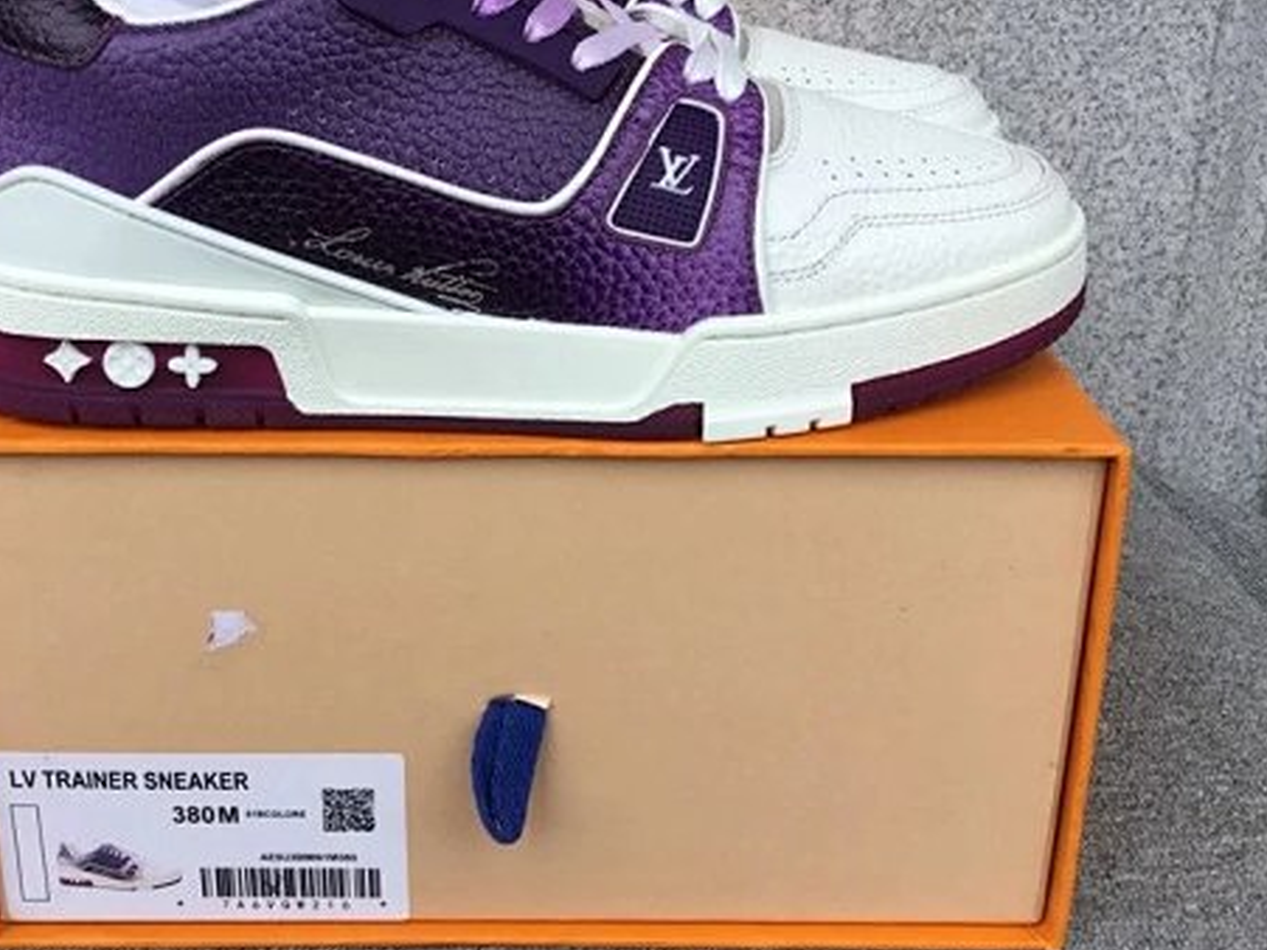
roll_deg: +0.1
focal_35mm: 44
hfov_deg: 42.8
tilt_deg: -20.4
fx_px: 1610
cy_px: 357
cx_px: 514
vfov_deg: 32.7
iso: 25
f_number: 2.4
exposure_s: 1/509
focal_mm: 3.3
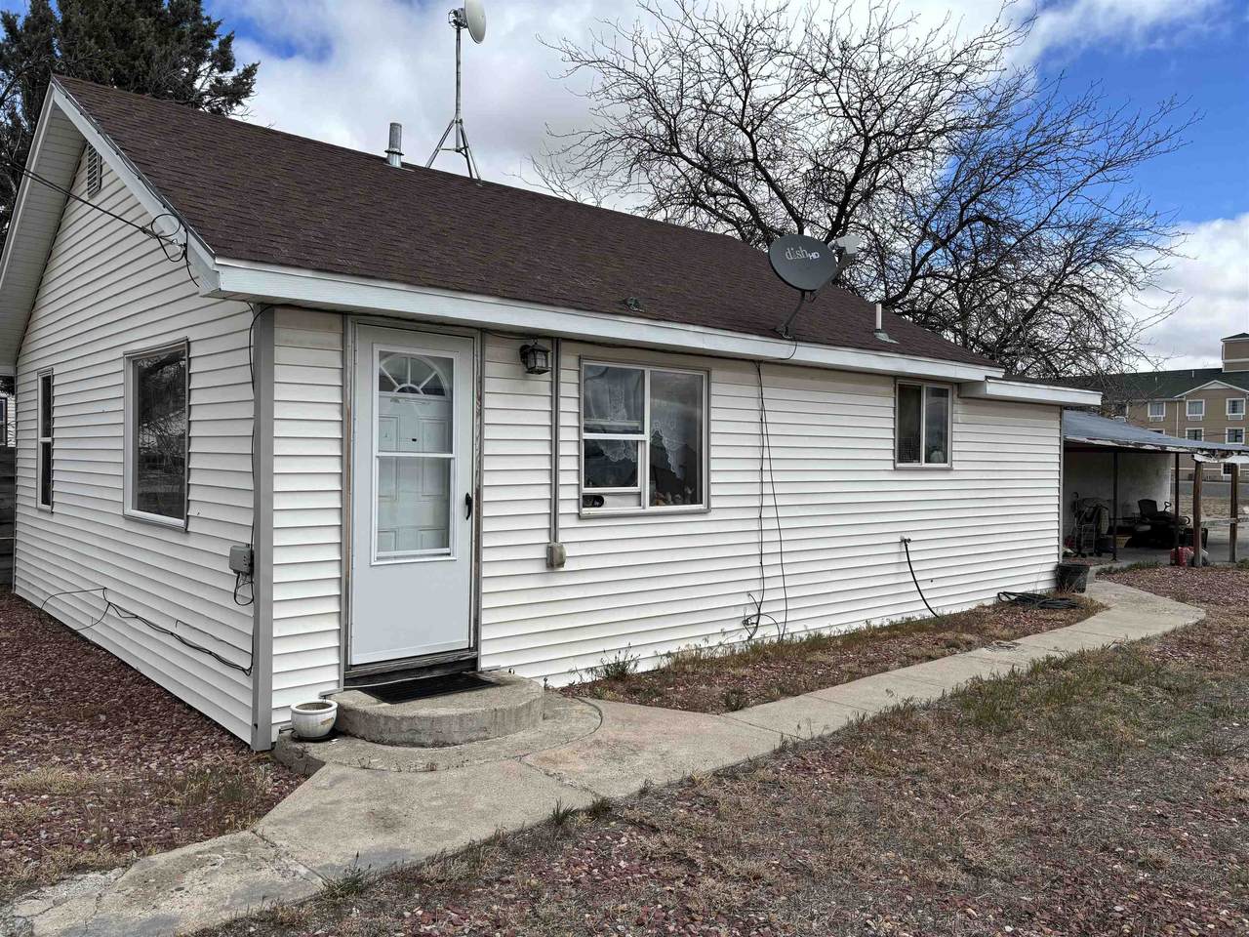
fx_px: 938
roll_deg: -0.6
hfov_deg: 67.3
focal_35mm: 26
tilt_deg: -0.8
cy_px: 468
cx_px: 624
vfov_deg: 53.1
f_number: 1.6
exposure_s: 1/4854
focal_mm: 5.96
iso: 50
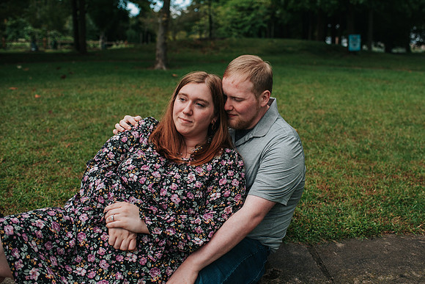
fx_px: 453
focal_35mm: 38
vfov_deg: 34.8
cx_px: 229
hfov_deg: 50.3
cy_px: 131
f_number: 3.2
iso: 560
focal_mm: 35
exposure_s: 1/640
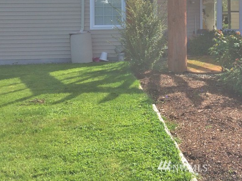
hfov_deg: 33.1
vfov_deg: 24.6
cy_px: 6
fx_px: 399
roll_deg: +1.1
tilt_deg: -0.9
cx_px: 183
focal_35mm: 57
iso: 32
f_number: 2.2
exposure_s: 1/789
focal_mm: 4.15
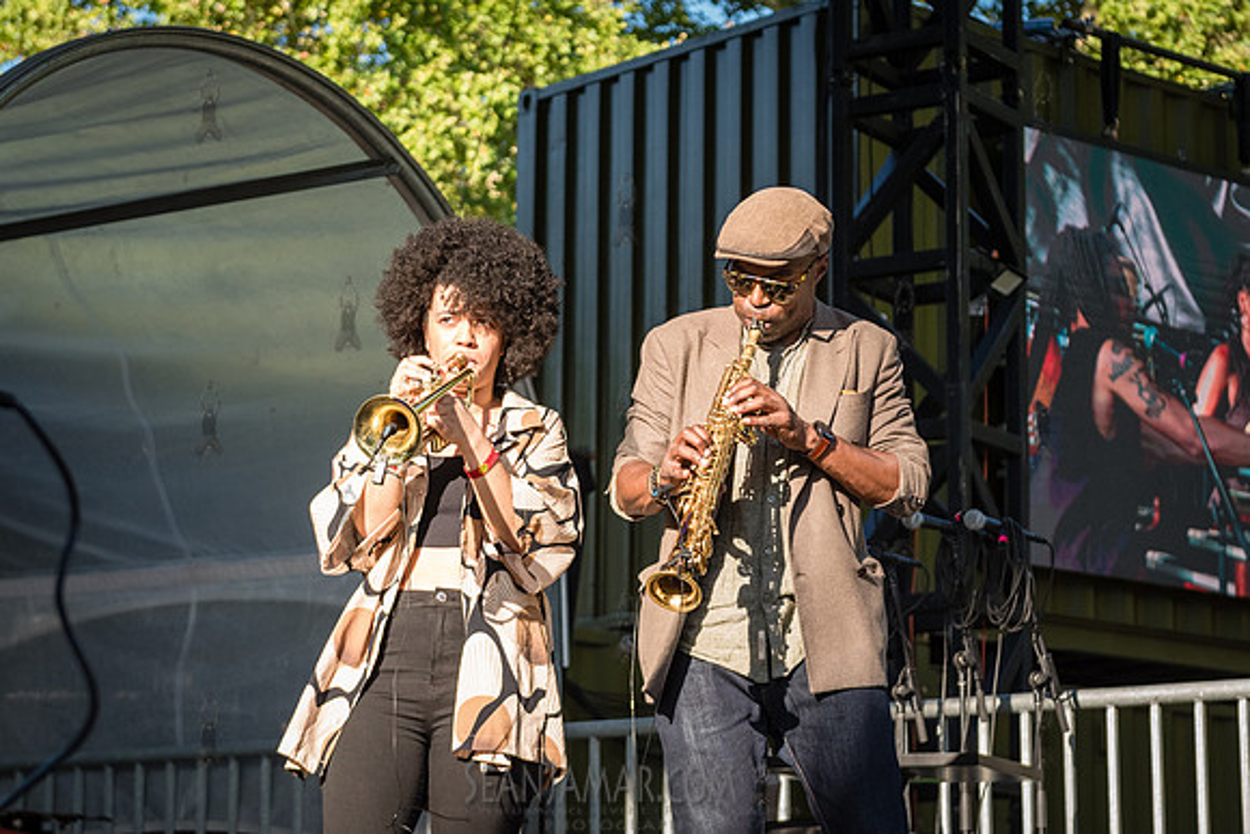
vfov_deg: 13.7
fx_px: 3481
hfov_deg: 20.4
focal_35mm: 100
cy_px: 336
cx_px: 686
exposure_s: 1/1600
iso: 1000
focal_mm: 70
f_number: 4.5
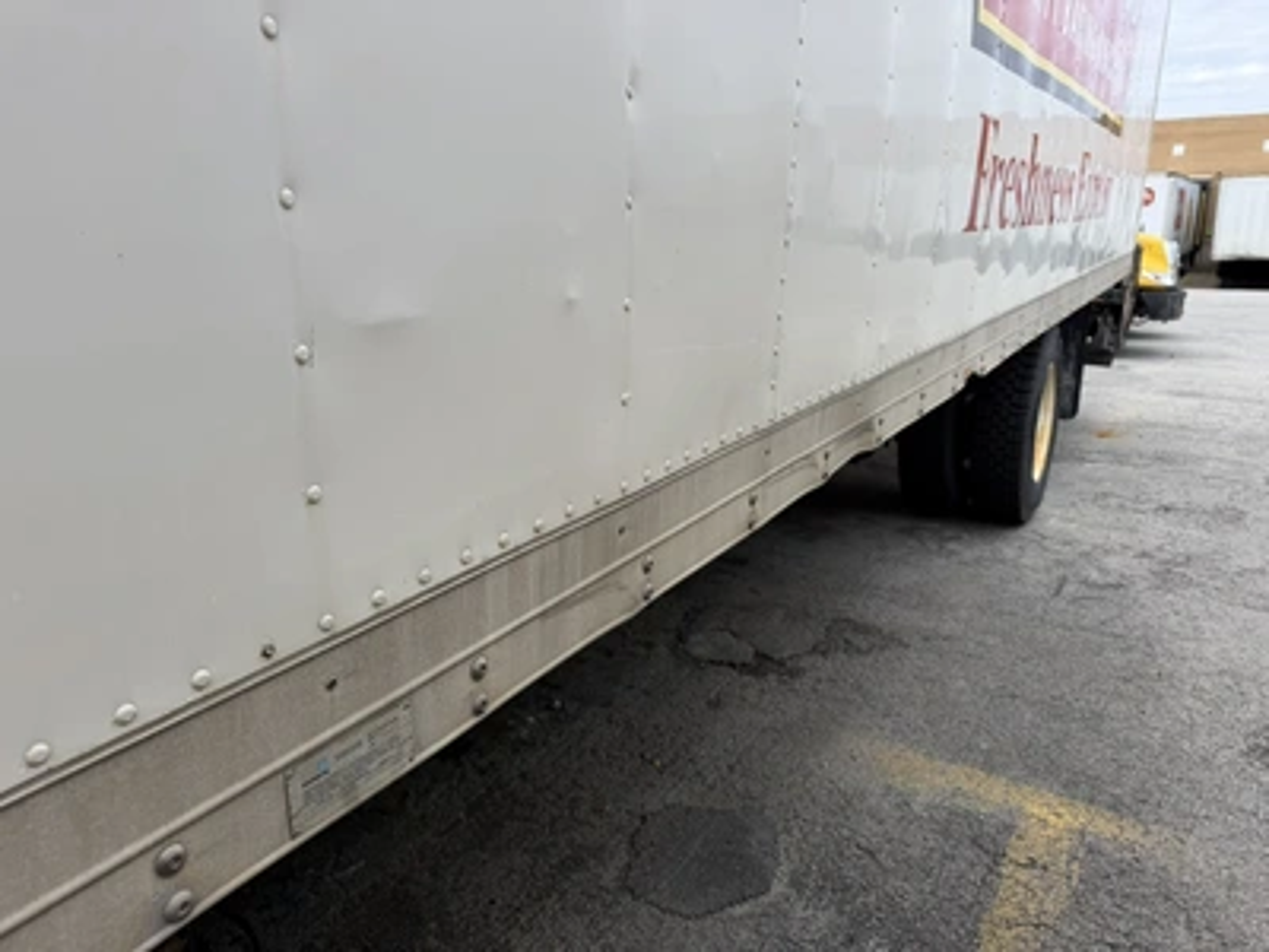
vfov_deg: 56.8
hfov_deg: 71.6
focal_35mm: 24
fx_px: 880
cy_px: 476
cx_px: 634
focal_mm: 6.76
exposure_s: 1/1493
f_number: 1.78
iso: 80
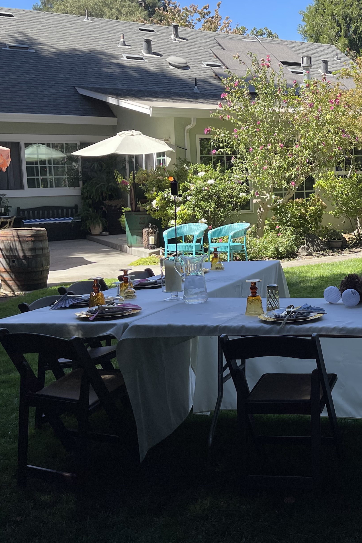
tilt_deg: -5.5
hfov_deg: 28.7
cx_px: 384
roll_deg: +1.8
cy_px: 231
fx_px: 649
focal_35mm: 43
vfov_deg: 45.3
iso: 32
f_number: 1.6
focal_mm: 5.1
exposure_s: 1/1078
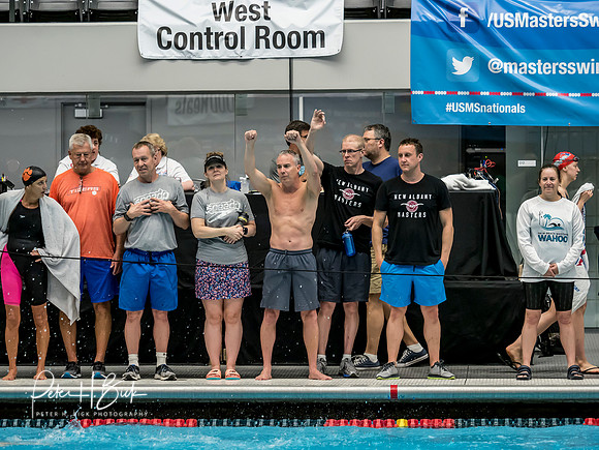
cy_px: 225
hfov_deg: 10.1
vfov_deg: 7.6
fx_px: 3386
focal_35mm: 196
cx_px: 300
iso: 2500
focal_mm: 95
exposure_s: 1/500
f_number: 2.8
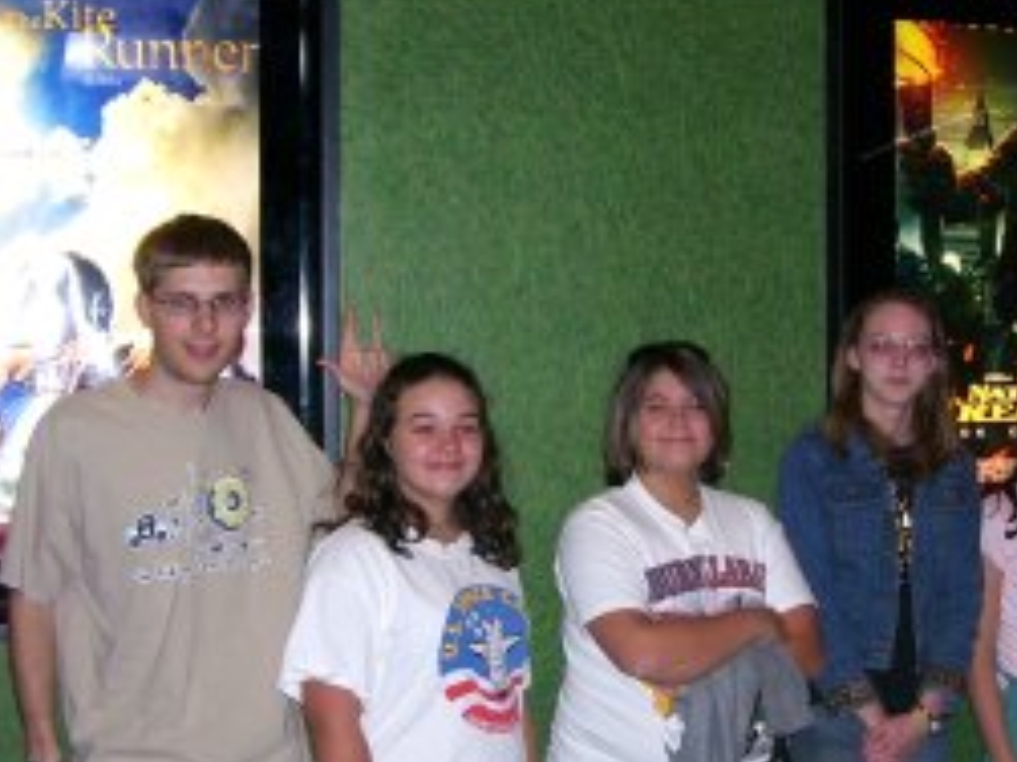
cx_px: 709
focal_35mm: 61
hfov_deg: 31.3
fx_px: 1791
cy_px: 434
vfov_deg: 24.0
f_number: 2.7
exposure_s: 1/60
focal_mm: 5.6
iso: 80
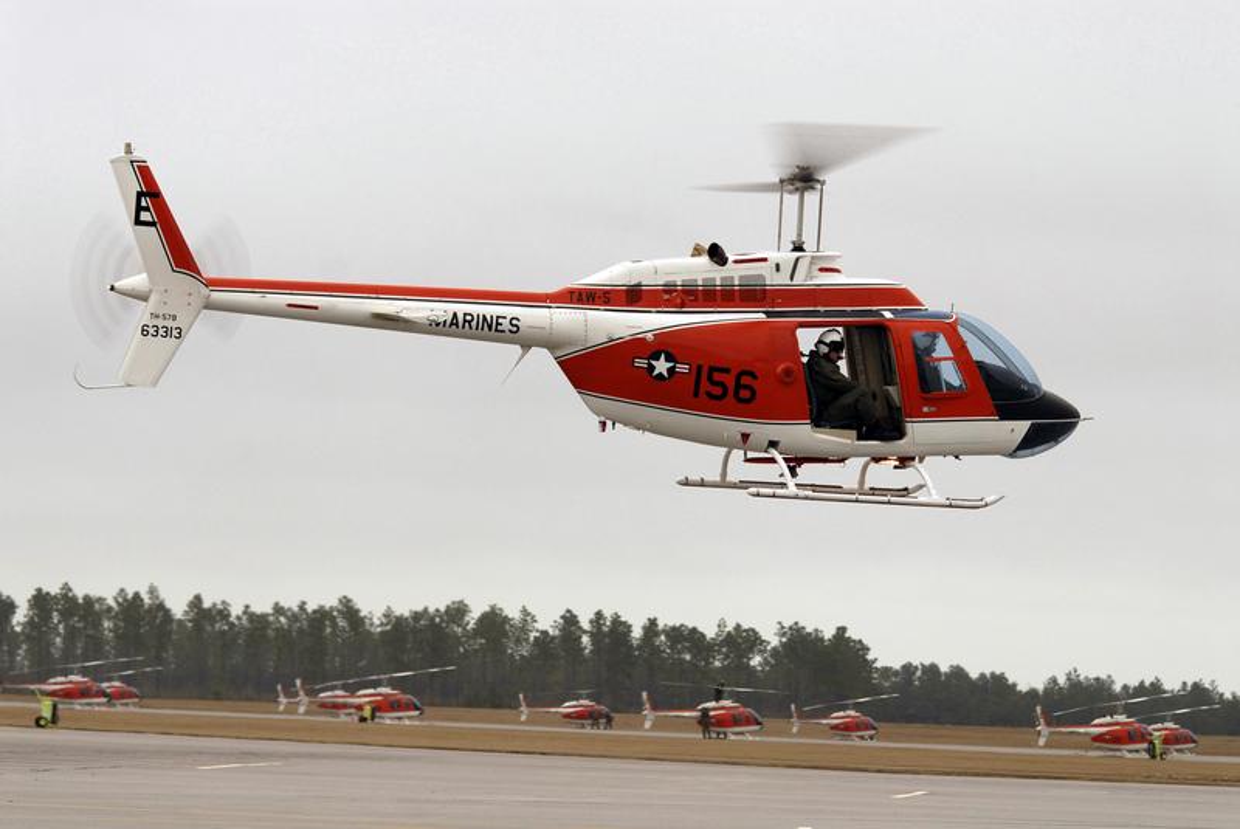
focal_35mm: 158
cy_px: 414
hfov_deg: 13.0
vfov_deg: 8.7
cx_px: 620
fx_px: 5430
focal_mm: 105
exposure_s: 1/160
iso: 100
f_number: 4.5
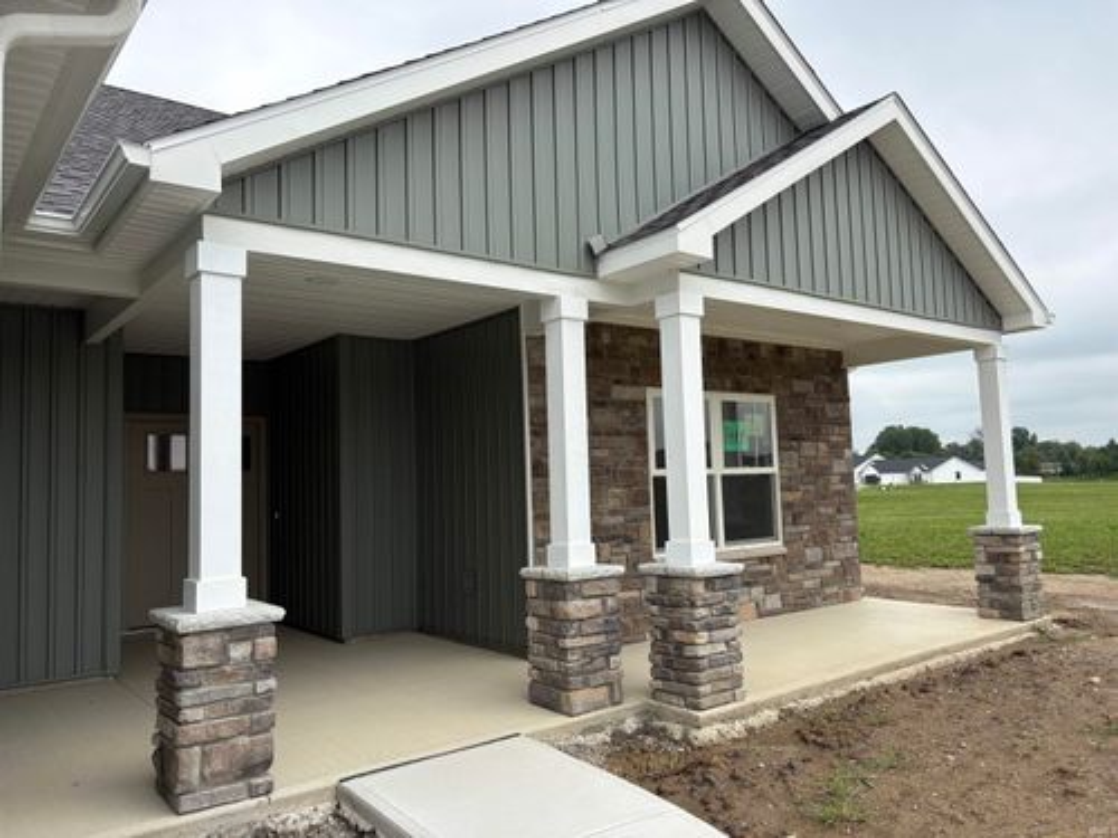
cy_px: 419
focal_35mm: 26
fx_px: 840
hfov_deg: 67.3
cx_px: 559
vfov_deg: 53.1
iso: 50
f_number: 1.6
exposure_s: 1/2985
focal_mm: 5.96
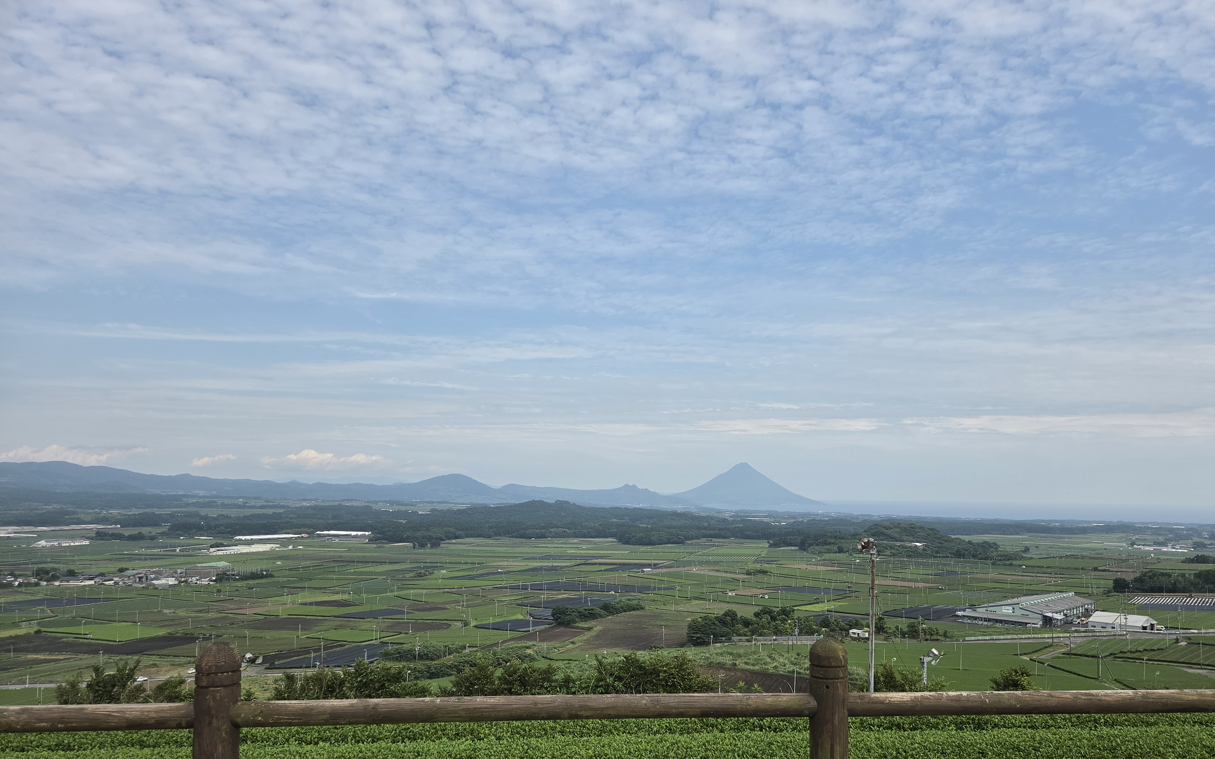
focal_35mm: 26
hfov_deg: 70.3
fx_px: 861
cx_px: 647
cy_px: 475
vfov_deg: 47.2
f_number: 1.8
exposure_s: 1/5127
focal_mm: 5.4
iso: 80
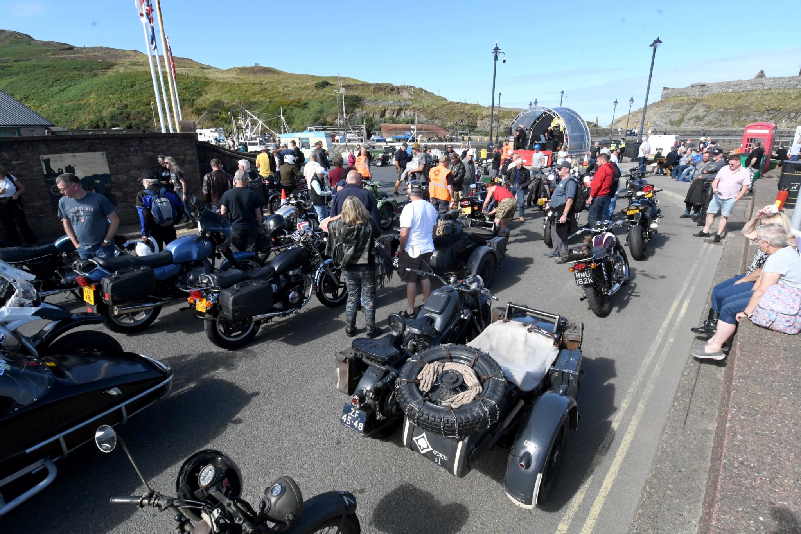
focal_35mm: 18
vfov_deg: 67.4
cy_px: 267
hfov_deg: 90.0
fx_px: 400
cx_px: 400
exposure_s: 1/640
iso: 1600
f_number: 13
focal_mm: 12
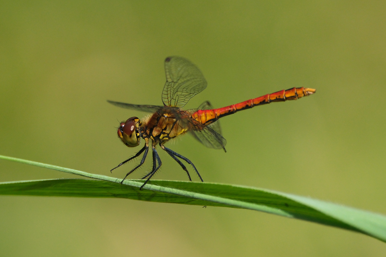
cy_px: 128
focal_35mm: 900
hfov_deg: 2.3
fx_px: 9649
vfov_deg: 1.5
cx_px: 193
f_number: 8
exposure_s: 1/2000
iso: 1000
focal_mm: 600
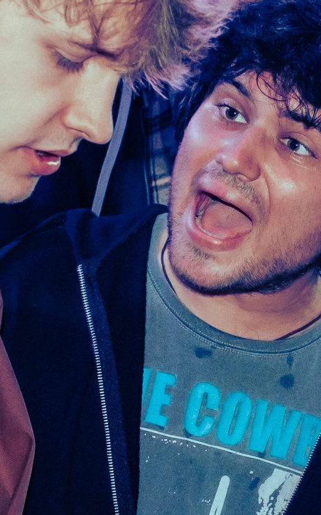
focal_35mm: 157
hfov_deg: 8.3
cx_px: 380
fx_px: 2199
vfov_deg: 13.3
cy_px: 347
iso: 1000
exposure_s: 1/125
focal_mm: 25
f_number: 5
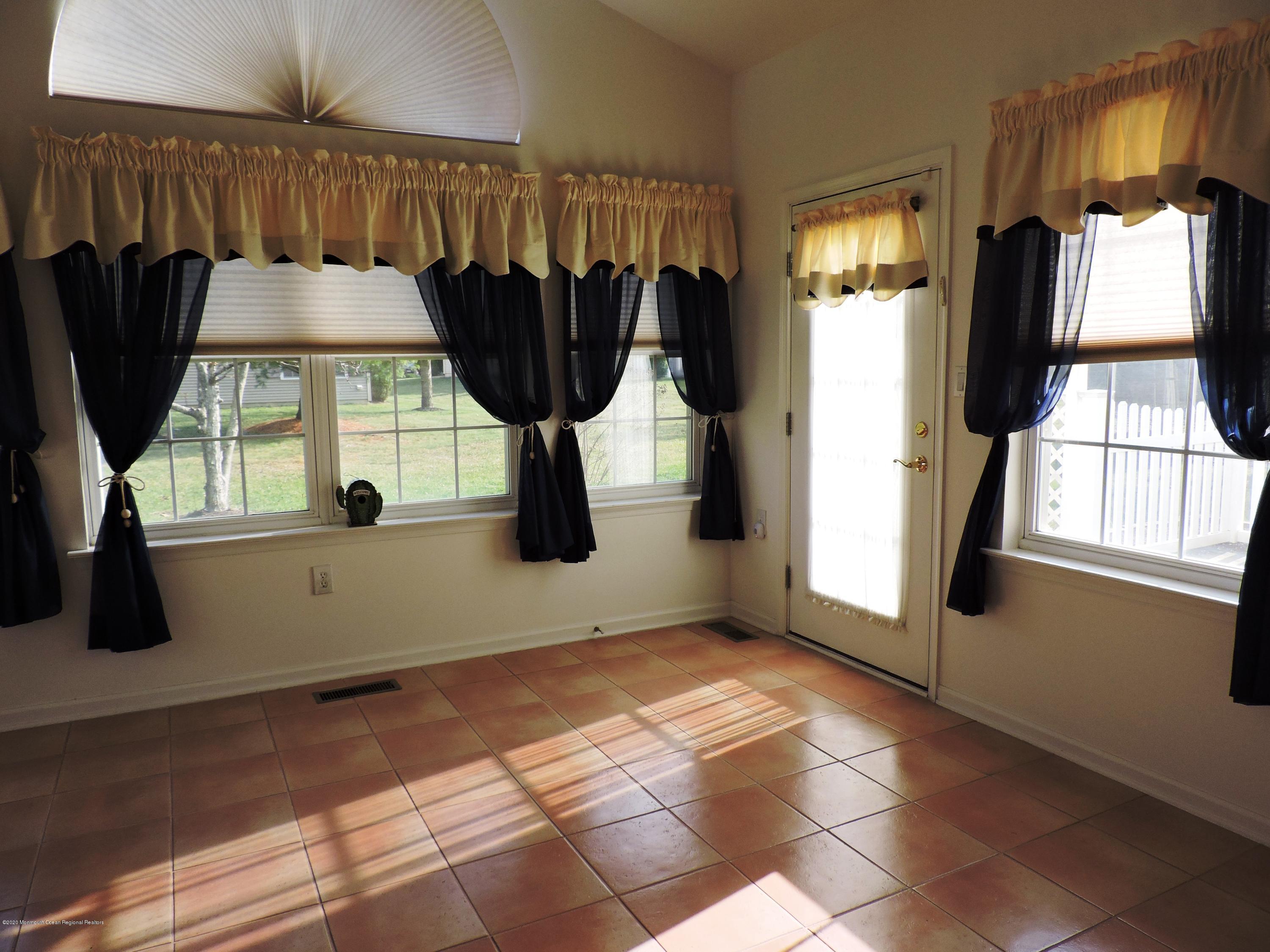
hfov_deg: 71.6
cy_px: 476
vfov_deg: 56.8
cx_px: 635
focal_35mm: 24
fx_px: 881
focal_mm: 4.3
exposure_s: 1/320
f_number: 3
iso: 100
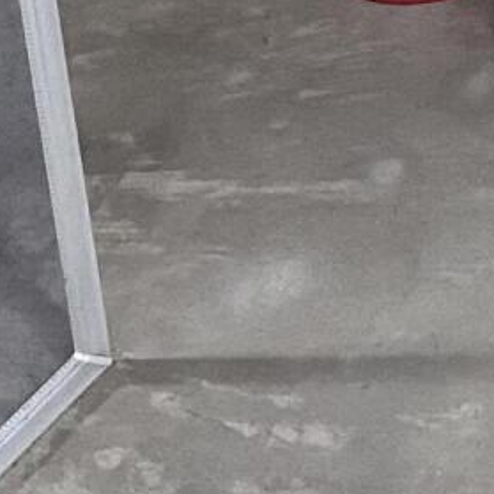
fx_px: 2664
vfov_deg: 9.5
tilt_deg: -18.5
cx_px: 1009
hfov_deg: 9.8
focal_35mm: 165
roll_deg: +1.1
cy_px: -671
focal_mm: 4.25
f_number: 1.8
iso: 320
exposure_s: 1/60
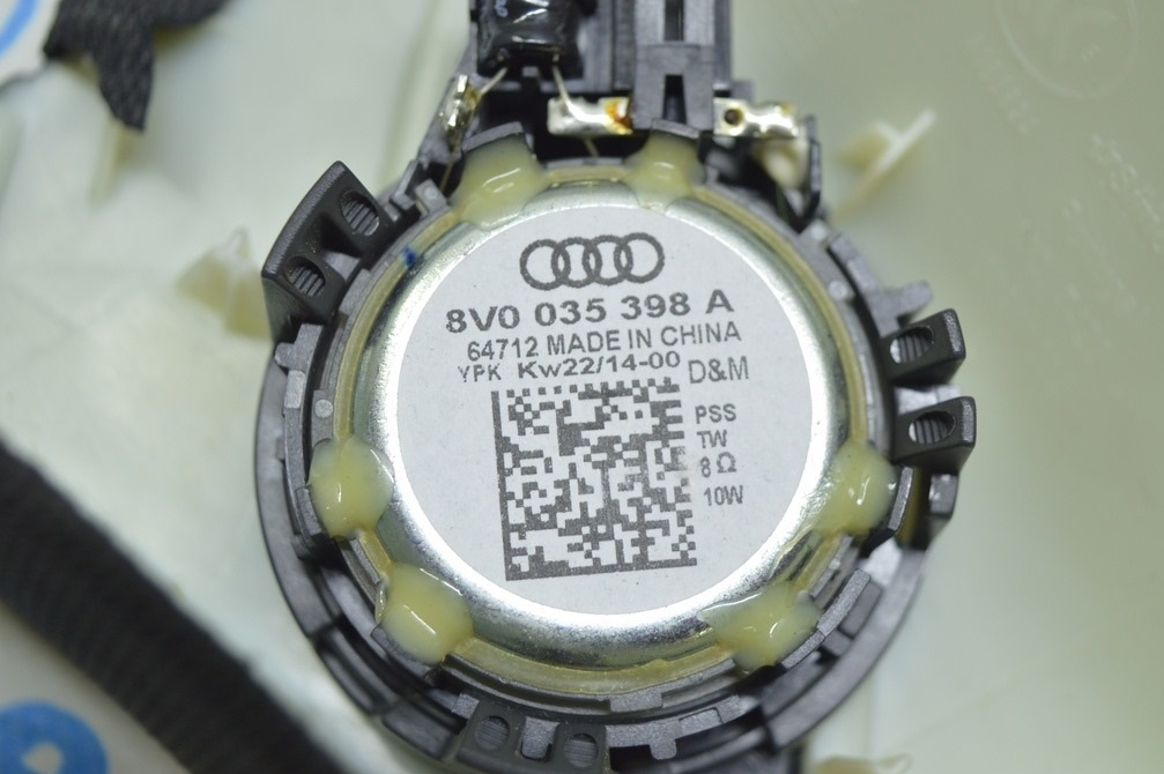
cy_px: 388
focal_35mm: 61
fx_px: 1971
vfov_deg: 22.2
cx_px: 583
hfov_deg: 32.9
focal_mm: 40
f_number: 4.8
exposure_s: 1/40
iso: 400
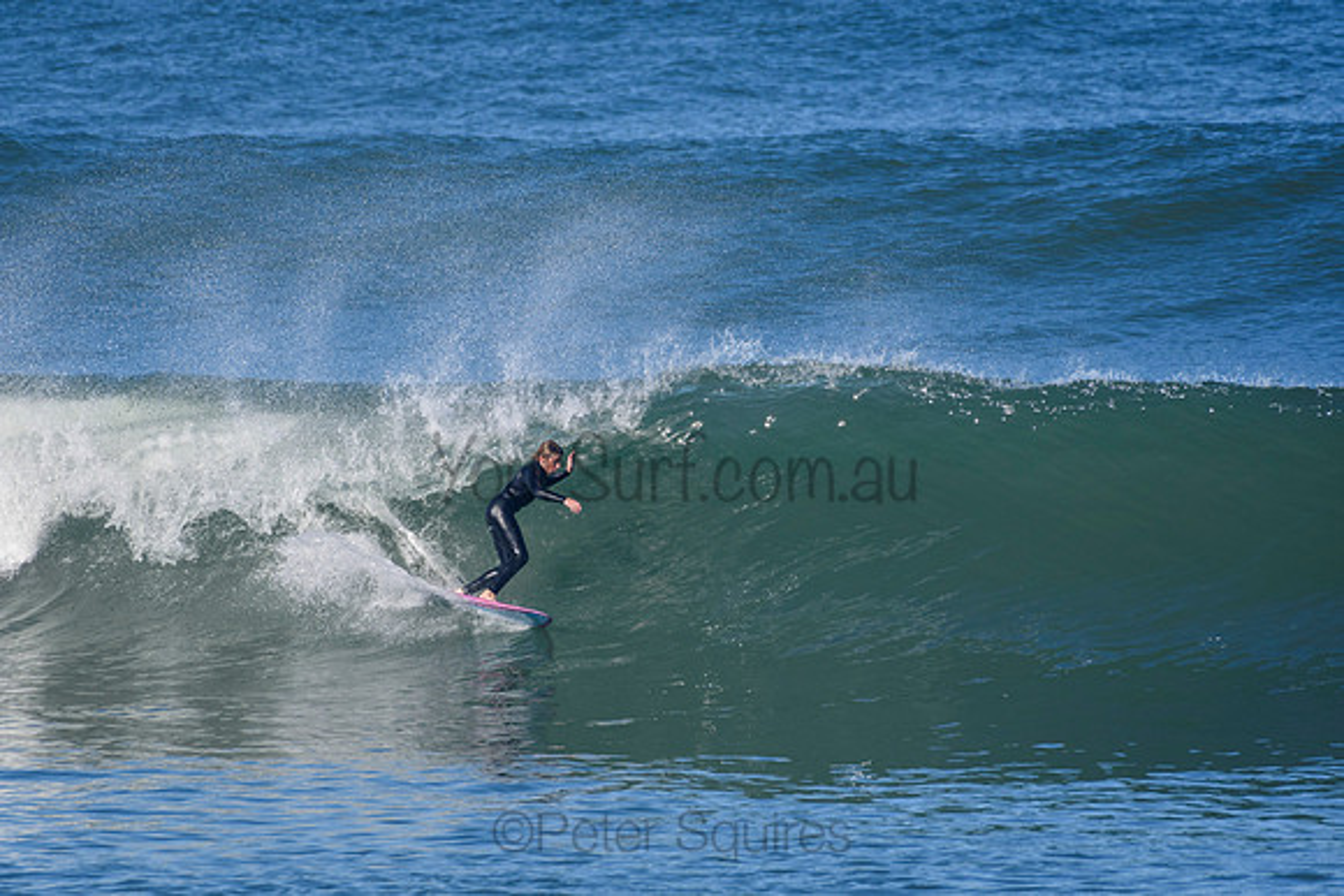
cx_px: 672
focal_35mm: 750
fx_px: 28005
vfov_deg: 1.8
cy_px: 448
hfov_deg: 2.7
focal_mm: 500
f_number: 5.6
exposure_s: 1/2000
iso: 400
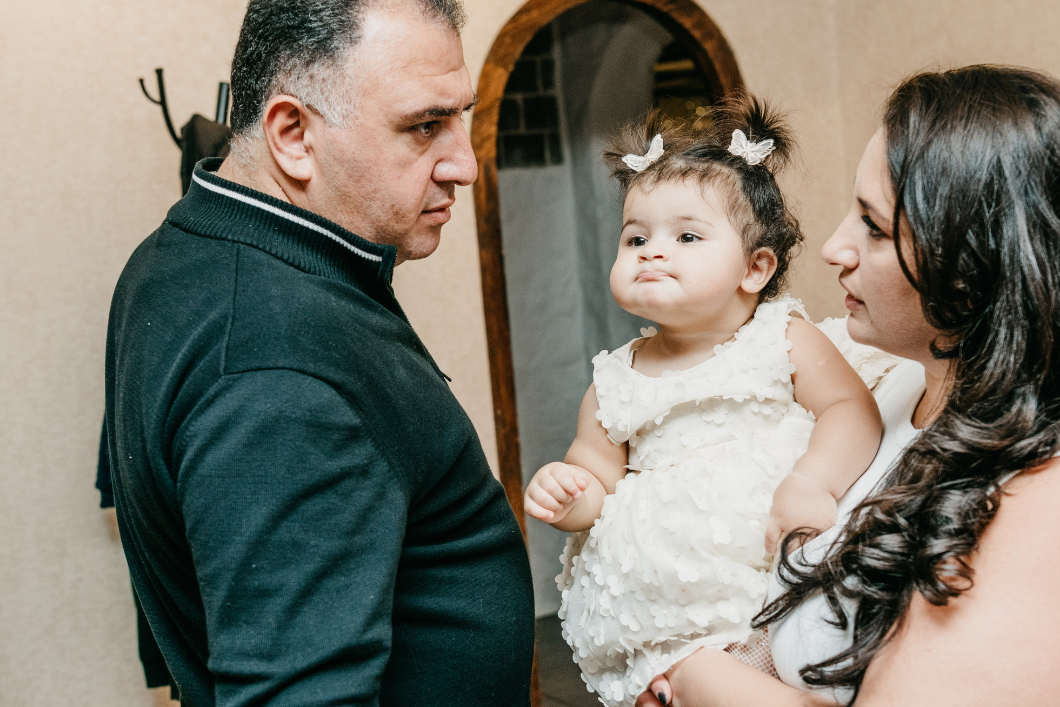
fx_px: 1590
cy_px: 373
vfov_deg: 25.1
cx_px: 533
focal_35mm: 54
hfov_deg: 36.9
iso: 160
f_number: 4
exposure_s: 1/160
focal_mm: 38
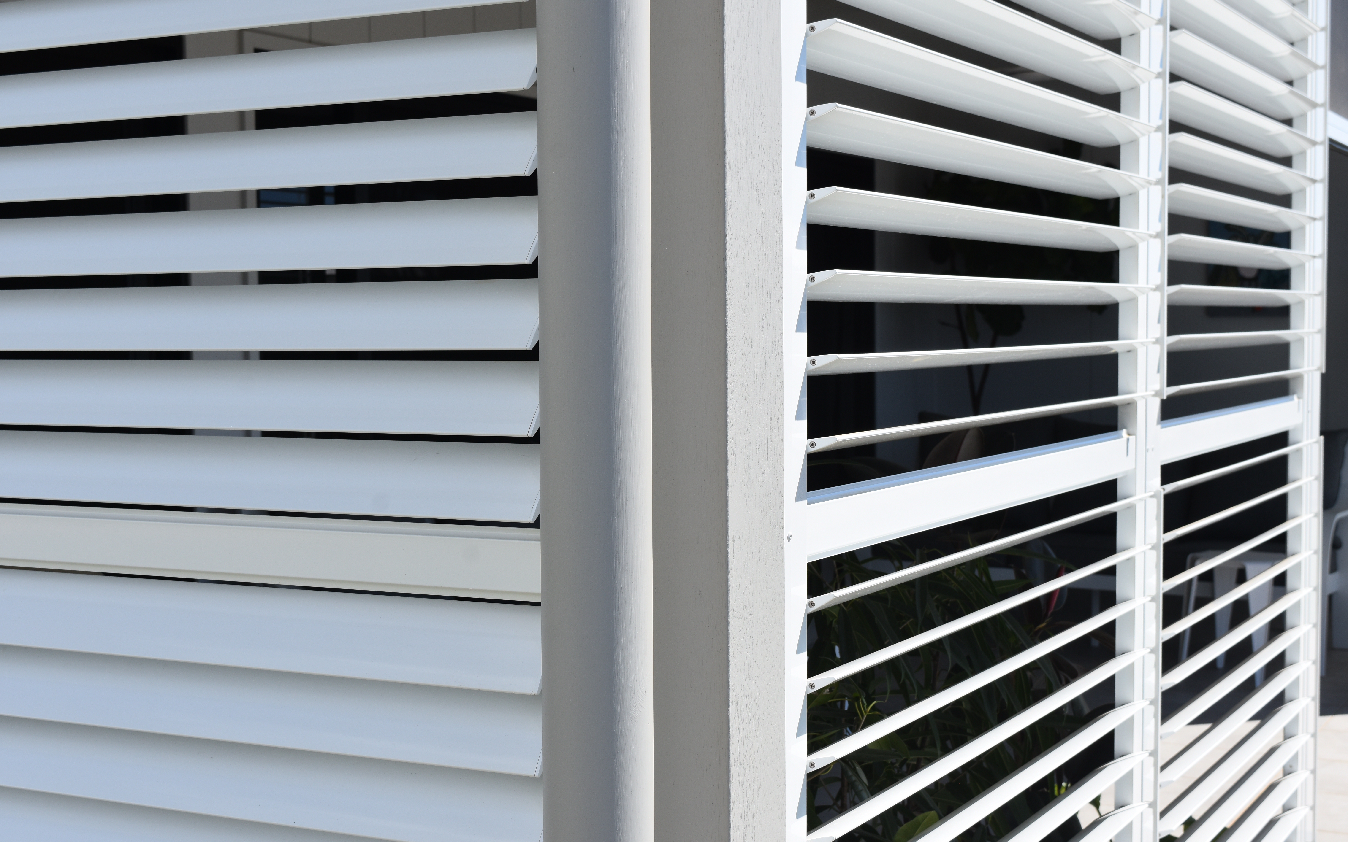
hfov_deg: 37.2
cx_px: 675
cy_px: 445
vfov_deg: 23.7
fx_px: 2003
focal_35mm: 55
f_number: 10
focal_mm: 35
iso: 160
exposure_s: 1/400
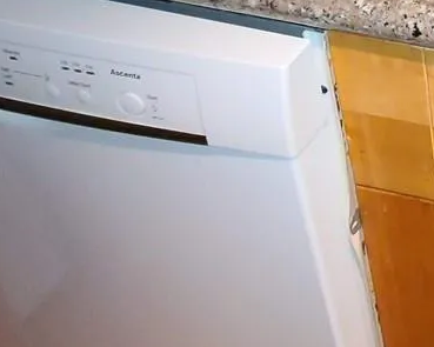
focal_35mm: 55
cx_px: 636
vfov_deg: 25.0
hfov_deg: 26.0
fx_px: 706
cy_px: -67
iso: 400
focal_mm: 2.2
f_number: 2.2
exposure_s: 1/60
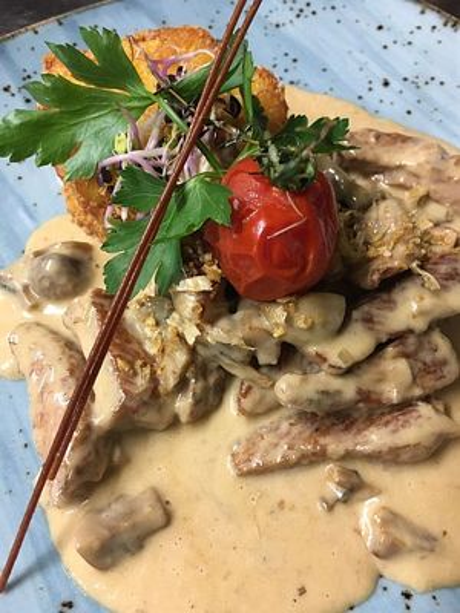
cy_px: 306
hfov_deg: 48.2
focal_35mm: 29
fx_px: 514
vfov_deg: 61.7
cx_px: 230
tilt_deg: -60.5
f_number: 2.2
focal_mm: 4.15
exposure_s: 1/33
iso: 160
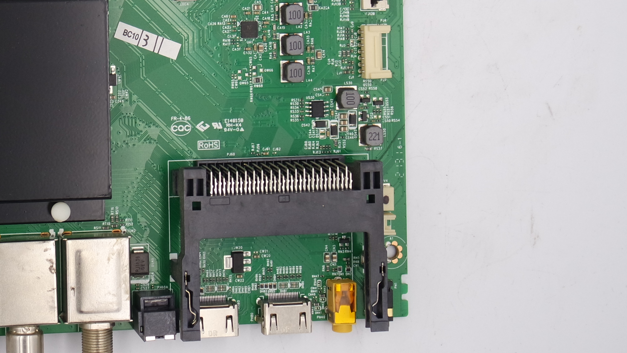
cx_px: 35
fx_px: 1546
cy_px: -20
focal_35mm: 93
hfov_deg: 22.3
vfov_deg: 12.8
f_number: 5
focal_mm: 17
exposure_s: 1/100
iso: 160
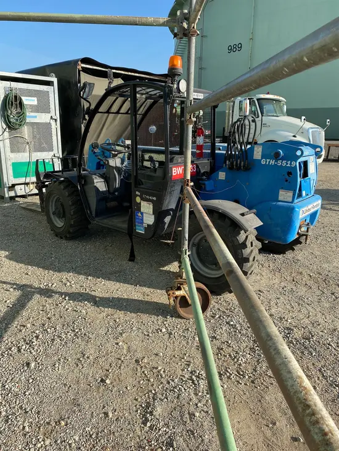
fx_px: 339
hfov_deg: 53.1
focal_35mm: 26
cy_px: 226
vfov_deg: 67.3
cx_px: 170
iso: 32
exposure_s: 1/1484
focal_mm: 4.25
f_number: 1.8
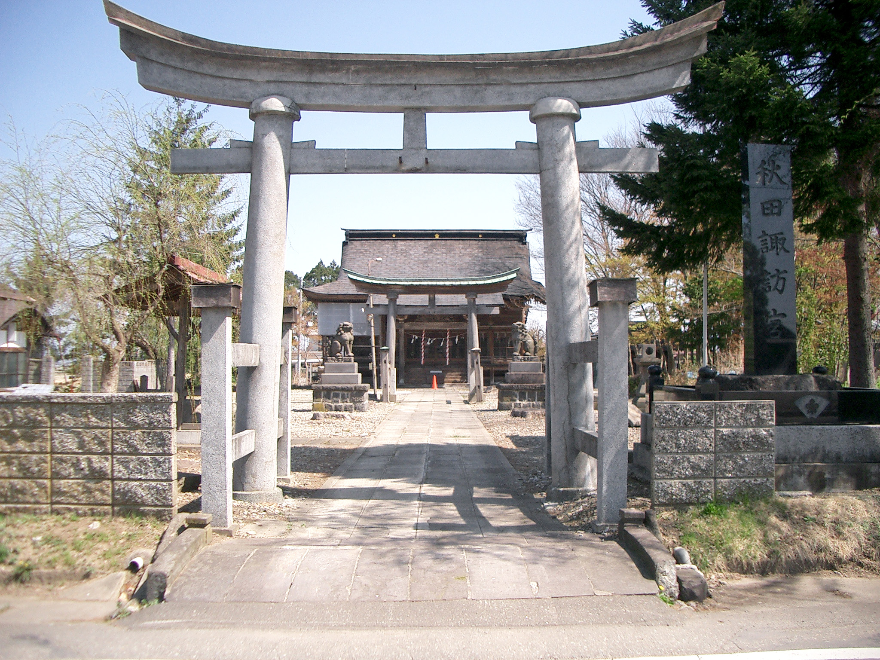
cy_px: 330
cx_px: 440
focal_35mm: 35
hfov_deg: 52.6
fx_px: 890
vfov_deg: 40.7
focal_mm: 5.8
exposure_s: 1/800
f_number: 2.6
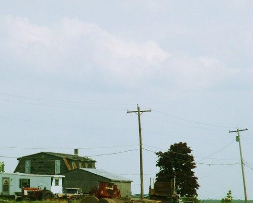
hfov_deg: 7.4
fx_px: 1955
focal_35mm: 261
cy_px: 154
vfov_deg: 5.9
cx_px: 9
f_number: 8
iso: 64
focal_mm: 28.13
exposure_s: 1/350
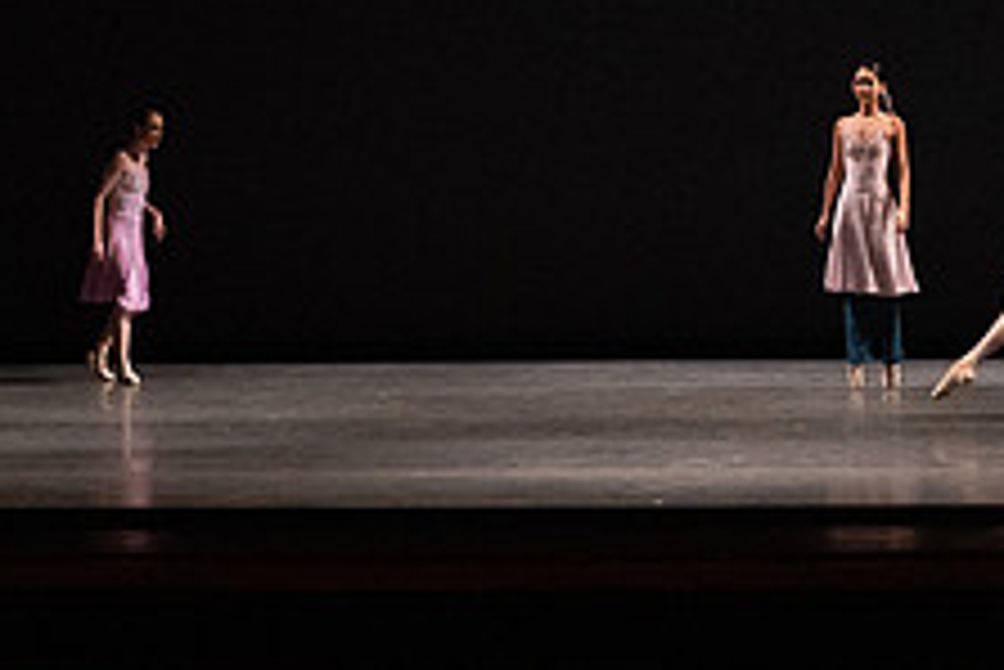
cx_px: 923
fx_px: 5079
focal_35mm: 182
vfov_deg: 7.5
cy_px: 124
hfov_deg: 11.2
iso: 12800
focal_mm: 70
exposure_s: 1/400
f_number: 5
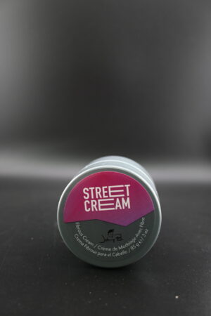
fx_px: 369
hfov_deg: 31.9
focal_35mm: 42
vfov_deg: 46.4
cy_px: 158
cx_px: 106
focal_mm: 28
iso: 450
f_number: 4.5
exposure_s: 1/50
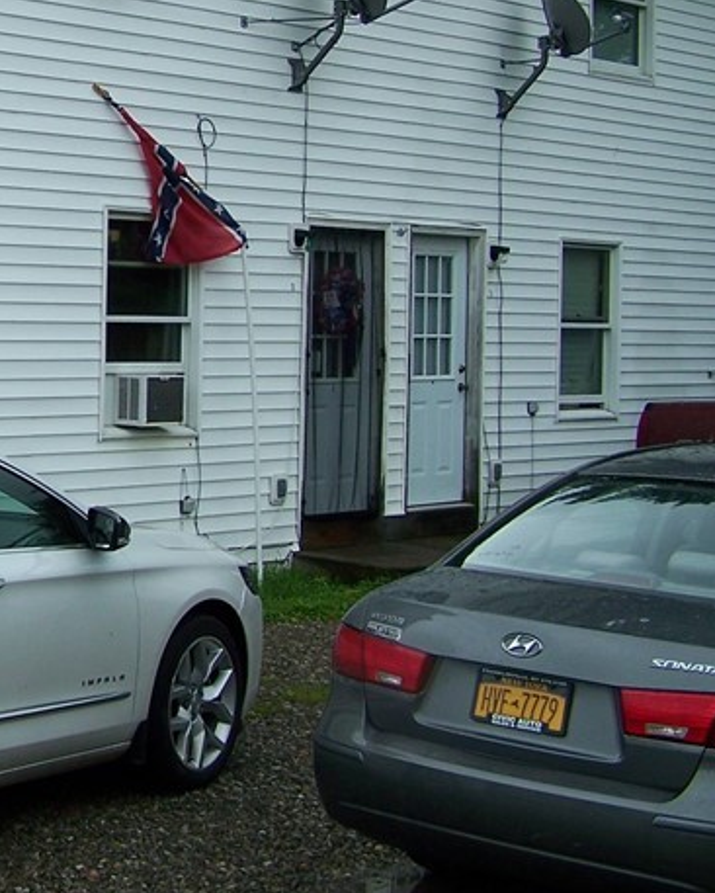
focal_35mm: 83
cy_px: 238
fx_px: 2194
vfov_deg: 22.8
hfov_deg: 17.7
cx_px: -130
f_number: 2.8
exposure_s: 1/500
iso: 80
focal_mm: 6.3
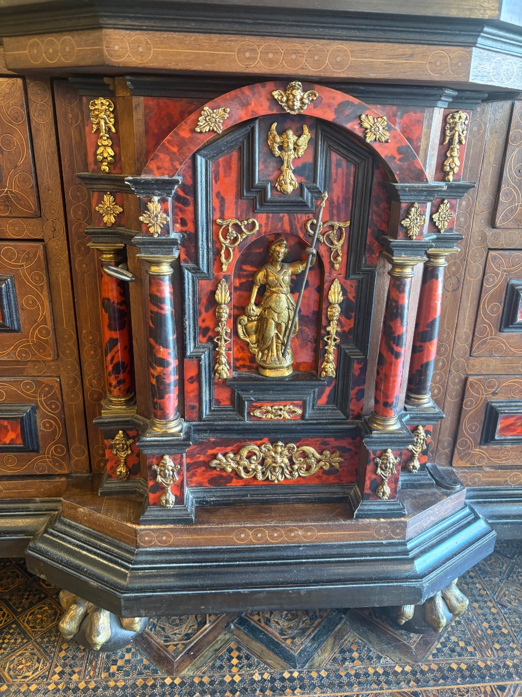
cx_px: 261
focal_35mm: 26
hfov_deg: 53.1
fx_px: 523
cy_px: 348
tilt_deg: -20.0
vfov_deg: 67.3
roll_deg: -0.5
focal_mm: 5.96
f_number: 1.6
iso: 160
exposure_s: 1/50
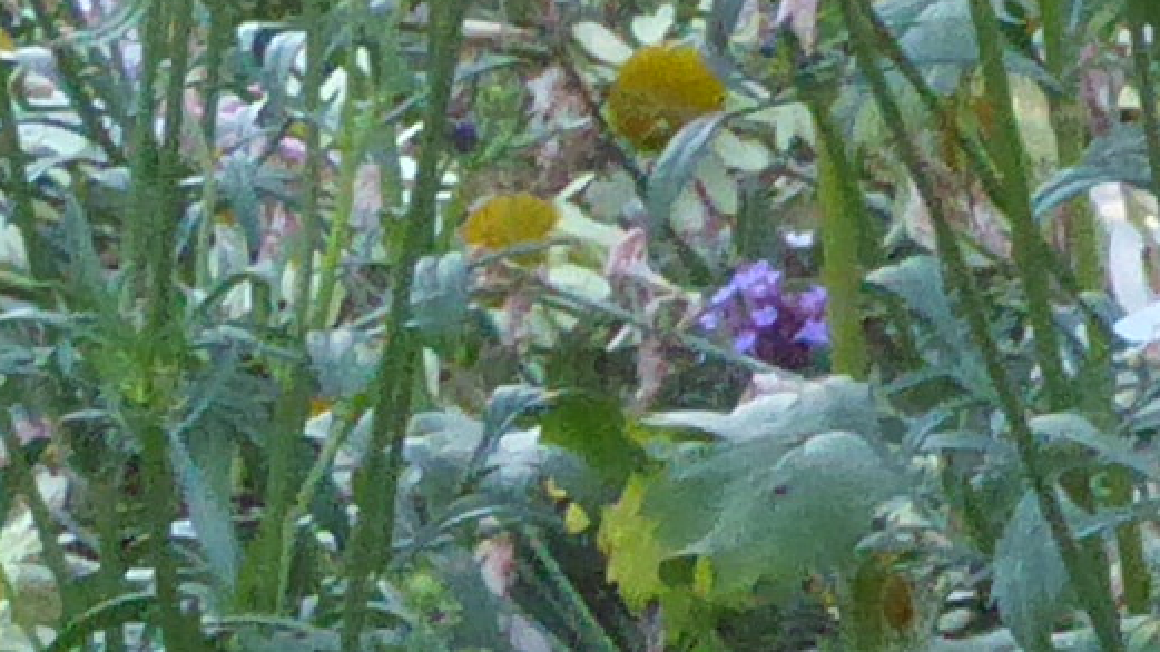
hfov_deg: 2.2
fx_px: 30111
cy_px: 298
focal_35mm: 979
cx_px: 2166
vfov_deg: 1.2
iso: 800
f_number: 5.1
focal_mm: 19
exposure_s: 1/125
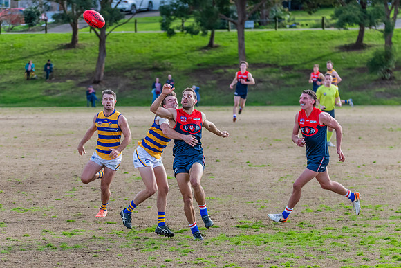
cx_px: 199
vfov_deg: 5.5
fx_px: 2763
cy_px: 151
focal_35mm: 248
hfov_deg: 8.3
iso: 900
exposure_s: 1/1600
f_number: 5
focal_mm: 170
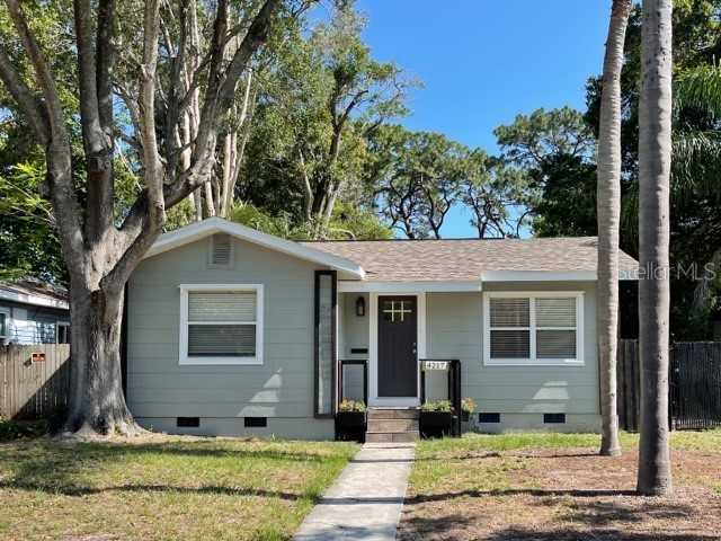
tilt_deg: +2.8
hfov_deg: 67.3
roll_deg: -0.1
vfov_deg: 53.1
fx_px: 542
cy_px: 270
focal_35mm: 26
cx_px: 360
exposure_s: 1/1534
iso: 32
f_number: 1.6
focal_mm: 5.1
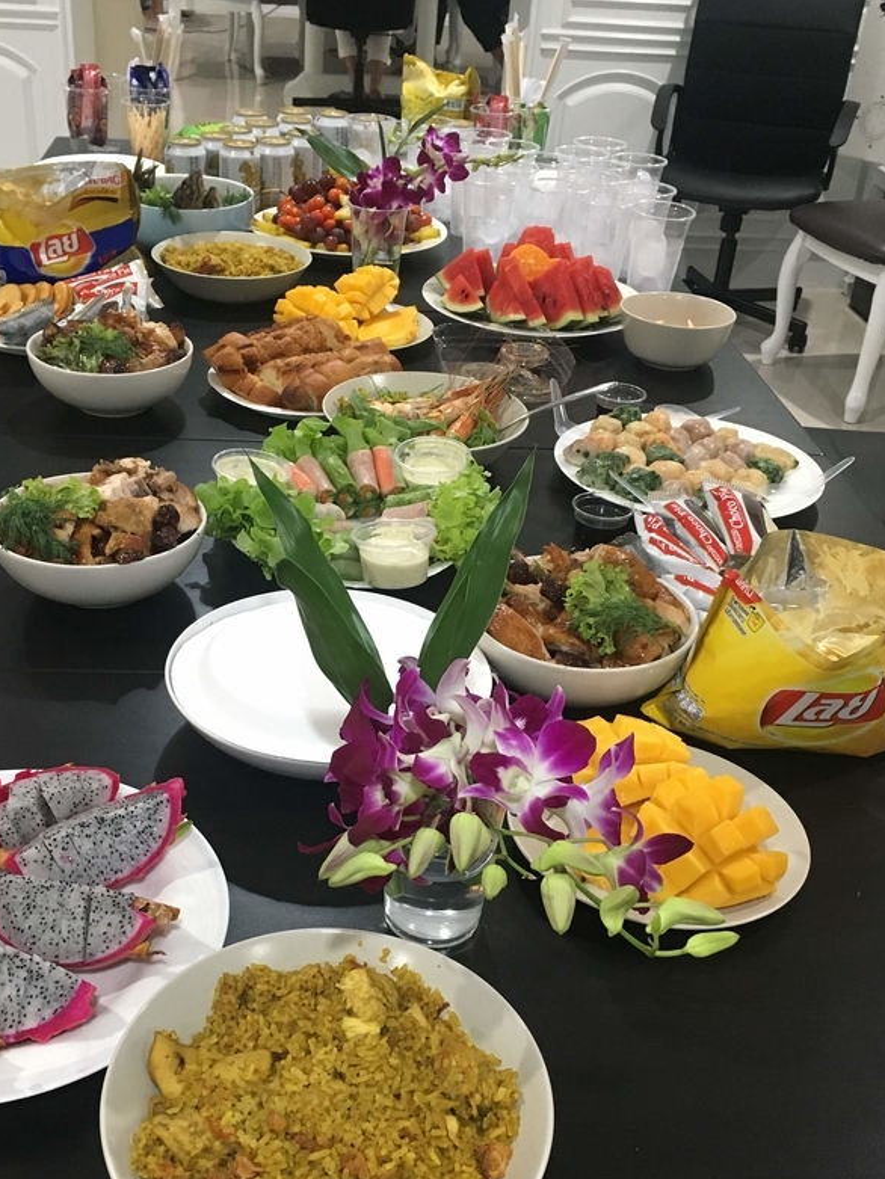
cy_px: 687
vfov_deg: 48.8
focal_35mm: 38
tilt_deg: -34.1
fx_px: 1295
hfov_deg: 37.7
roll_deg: -4.5
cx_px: 382
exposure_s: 1/20
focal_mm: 4.15
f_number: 2.2
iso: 200
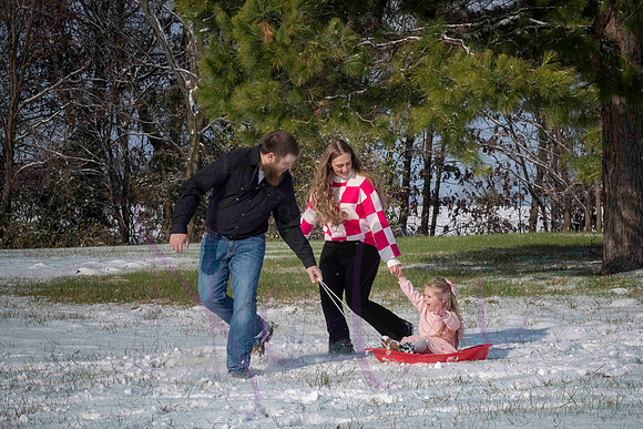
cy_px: 243
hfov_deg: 17.2
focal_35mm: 119
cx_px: 364
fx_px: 2121
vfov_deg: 11.5
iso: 640
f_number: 16
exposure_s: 1/1000
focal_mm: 105
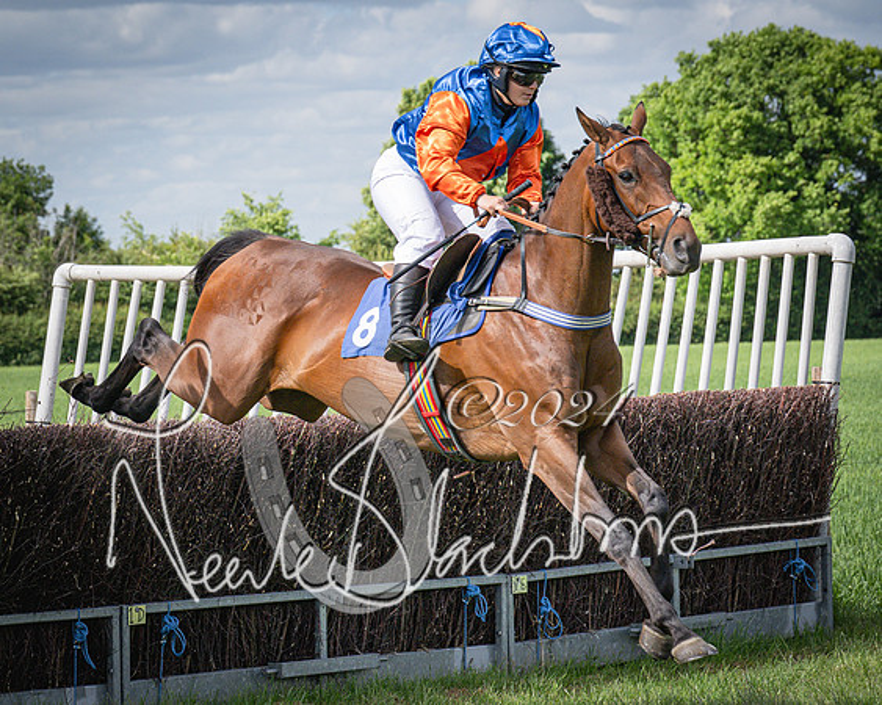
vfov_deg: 9.2
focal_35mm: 167
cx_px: 218
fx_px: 4358
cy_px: 280
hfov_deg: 11.5
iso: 400
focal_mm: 70
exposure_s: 1/2000
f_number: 5
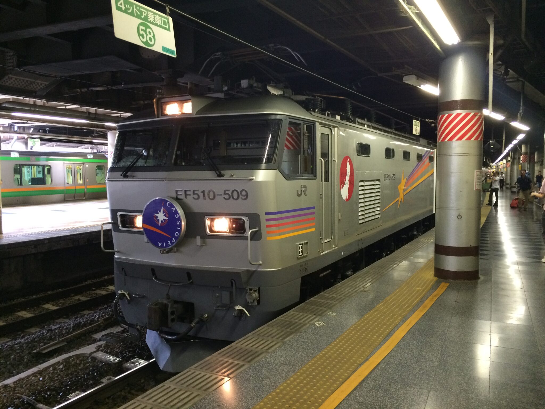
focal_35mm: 29
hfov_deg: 61.7
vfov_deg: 48.2
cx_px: 272
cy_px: 204
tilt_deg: -2.9
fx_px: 457
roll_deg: -0.8
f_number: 2.2
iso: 200
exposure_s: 1/30
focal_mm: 4.15
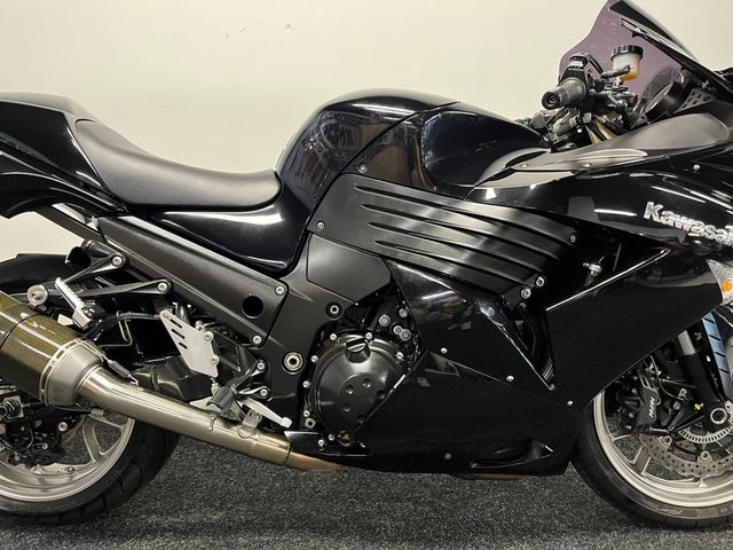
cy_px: 275
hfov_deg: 67.3
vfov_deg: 53.1
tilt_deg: -6.8
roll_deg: +0.2
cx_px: 366
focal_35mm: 26
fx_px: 551
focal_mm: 5.1
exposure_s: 1/50
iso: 400
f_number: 1.6
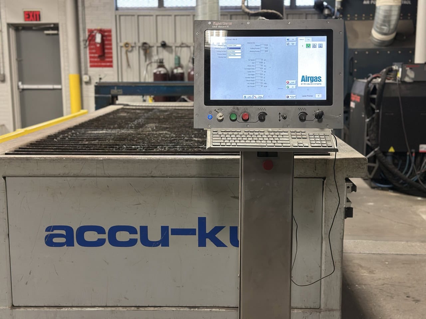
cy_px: 160
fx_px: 591
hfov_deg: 39.7
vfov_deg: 30.3
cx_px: 213
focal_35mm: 48
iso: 400
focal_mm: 6.9
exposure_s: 1/40
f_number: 1.8
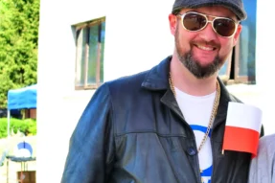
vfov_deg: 18.2
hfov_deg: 25.2
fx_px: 573
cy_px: 102
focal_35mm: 75
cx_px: 297
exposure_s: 1/200
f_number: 3.5
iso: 250
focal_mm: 28
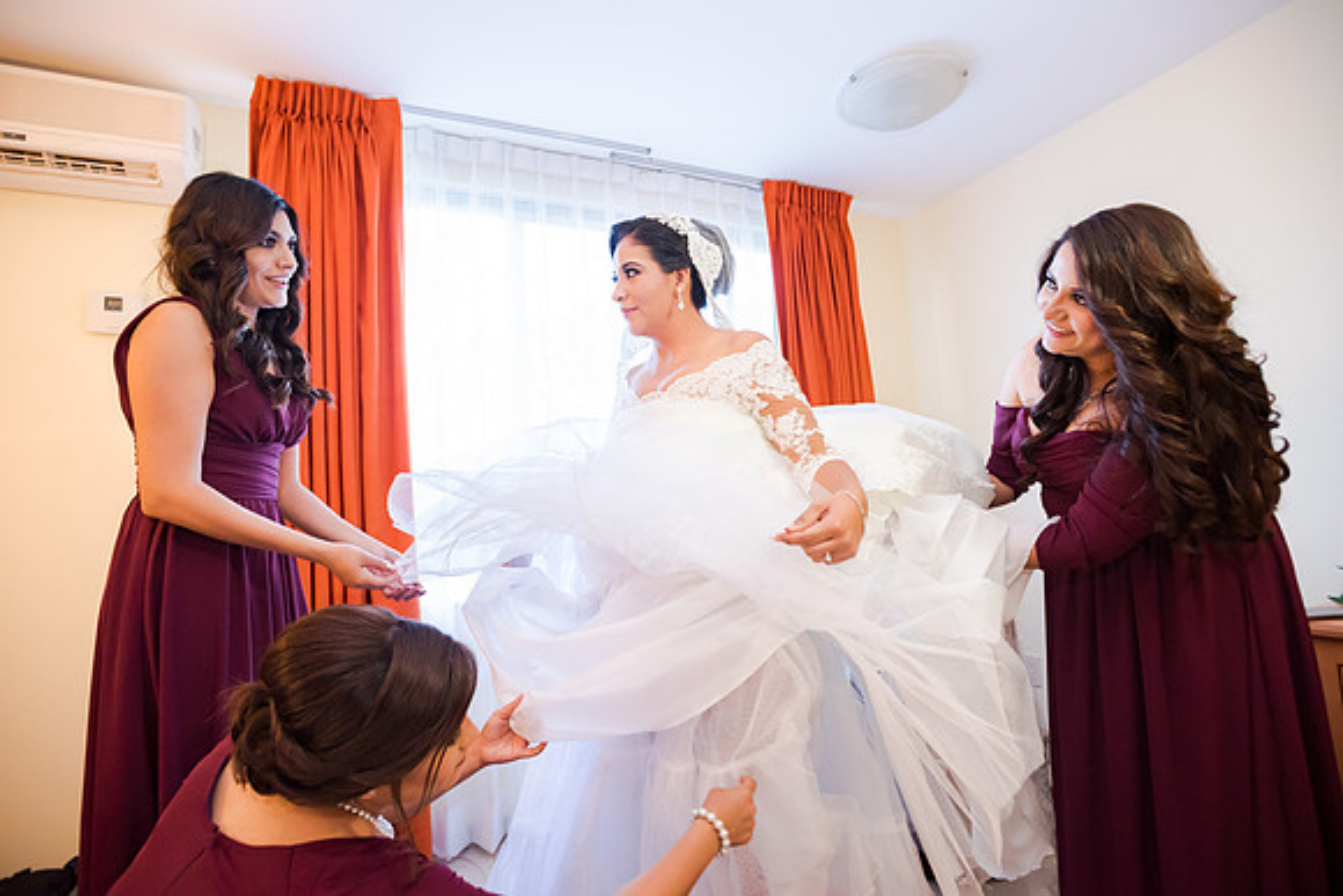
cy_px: 448
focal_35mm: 17
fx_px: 634
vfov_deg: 70.5
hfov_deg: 93.3
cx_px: 672
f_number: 2.8
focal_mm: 17
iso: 1600
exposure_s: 1/125
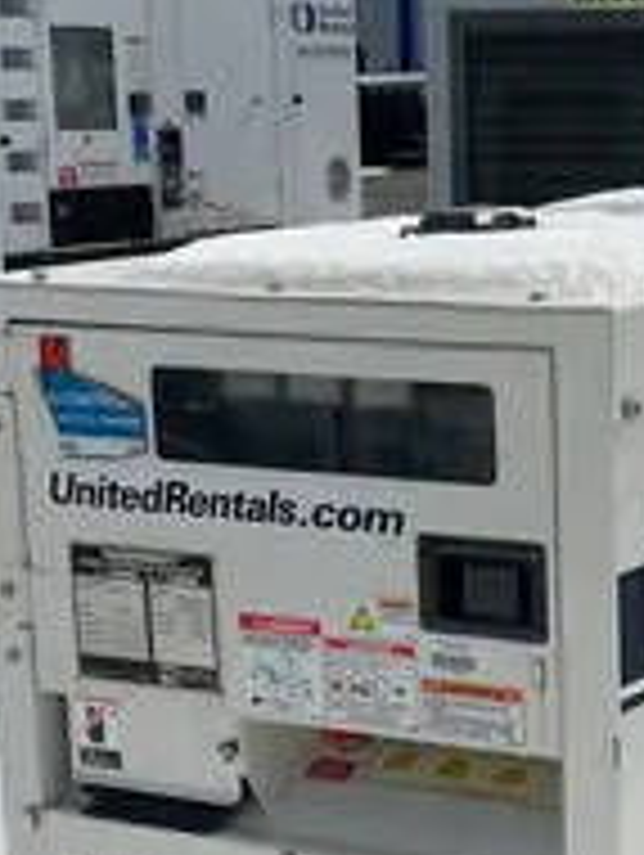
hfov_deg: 13.6
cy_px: 700
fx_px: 2673
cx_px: 576
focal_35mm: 108
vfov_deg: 18.0
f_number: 1.8
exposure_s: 1/4425
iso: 20
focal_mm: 3.99
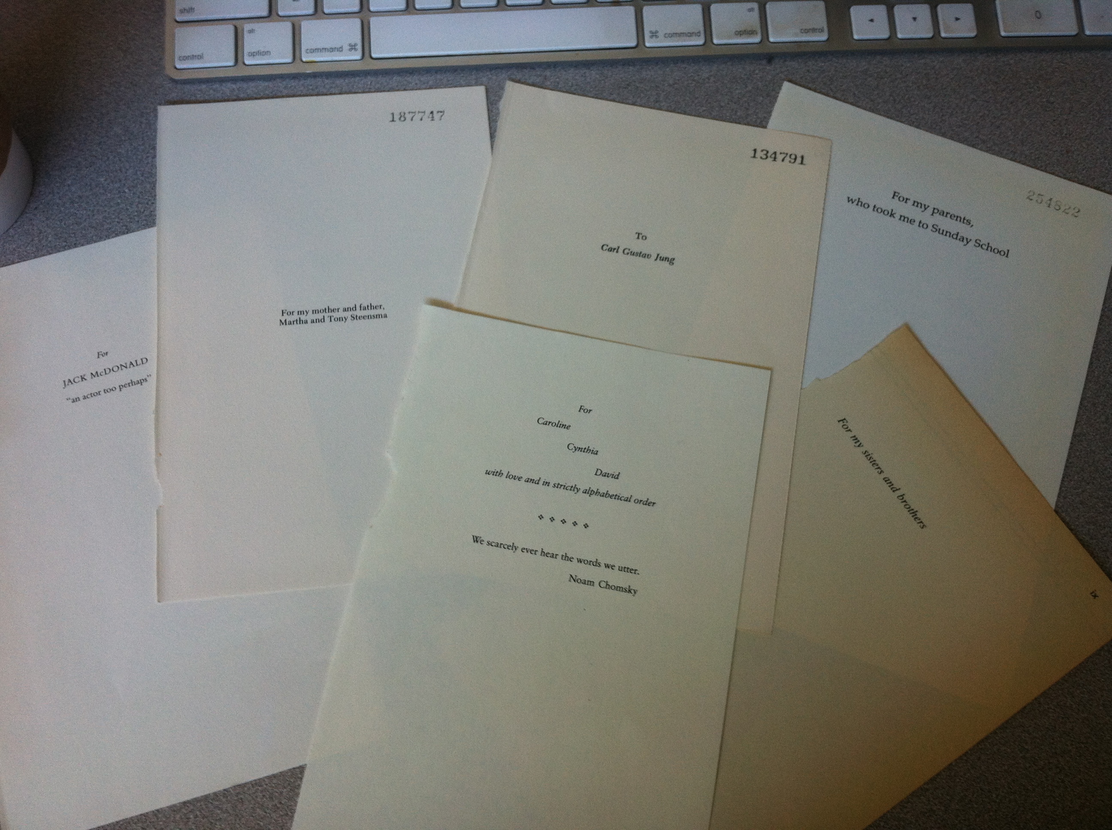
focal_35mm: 35
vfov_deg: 40.6
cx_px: 556
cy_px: 415
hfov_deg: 52.7
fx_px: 1123
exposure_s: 1/17
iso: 80
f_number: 2.8
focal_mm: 3.85
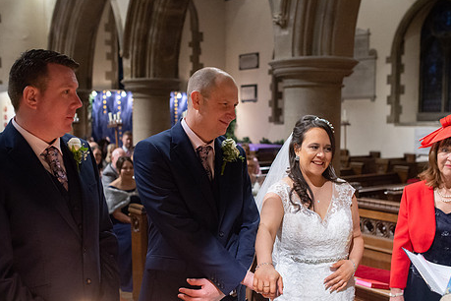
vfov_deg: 29.2
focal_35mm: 46
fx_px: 576
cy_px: 177
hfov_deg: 42.7
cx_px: 208
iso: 2500
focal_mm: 35
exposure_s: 1/100
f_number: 2.8
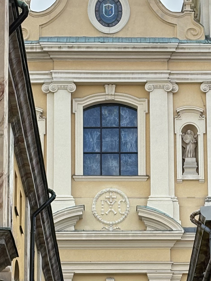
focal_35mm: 166
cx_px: 163
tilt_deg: +14.6
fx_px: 1349
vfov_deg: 11.9
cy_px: 215
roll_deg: +0.8
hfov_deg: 8.9
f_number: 1.6
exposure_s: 1/1175
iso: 50
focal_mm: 5.96
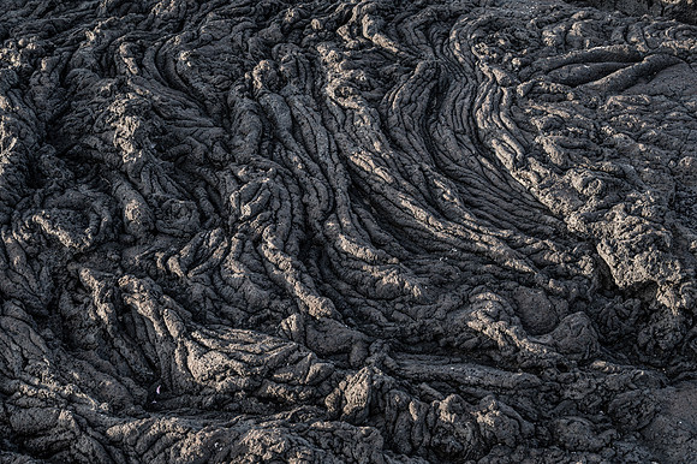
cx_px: 348
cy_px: 232
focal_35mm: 62
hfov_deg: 32.4
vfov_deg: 21.9
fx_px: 1200
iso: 400
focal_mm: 62
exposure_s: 1/20
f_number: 14
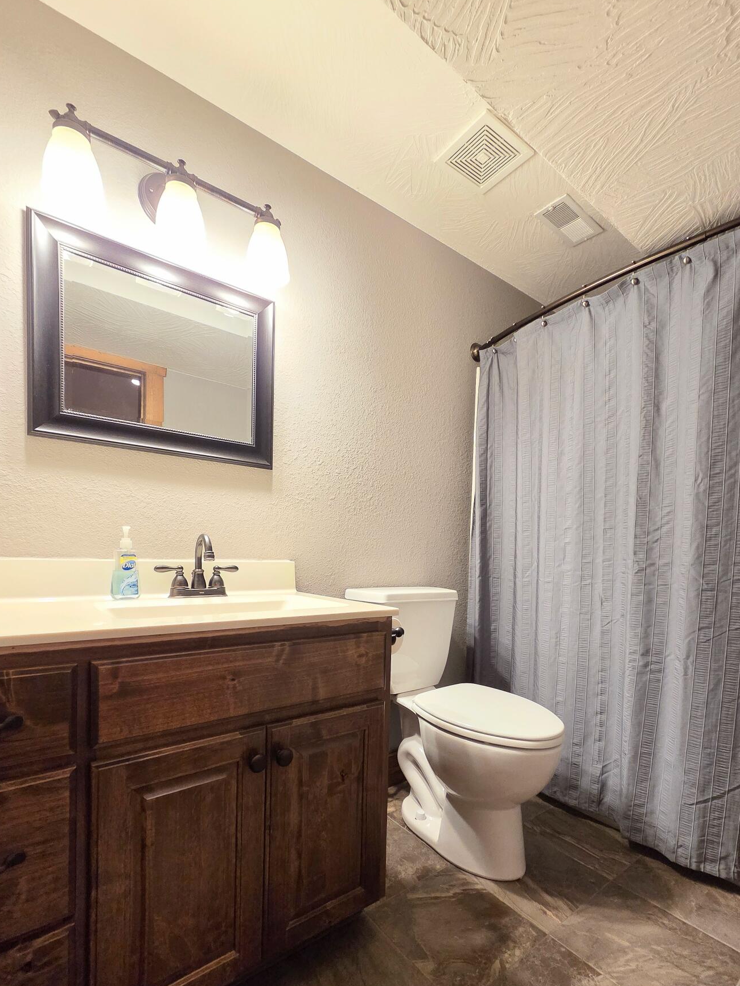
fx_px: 427
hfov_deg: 81.7
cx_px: 384
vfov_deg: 97.6
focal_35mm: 15
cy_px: 561
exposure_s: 1/60
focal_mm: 2.2
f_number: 2.2
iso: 640
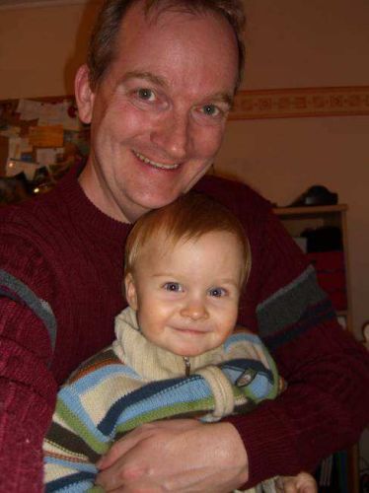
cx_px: 184
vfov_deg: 49.0
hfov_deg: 37.7
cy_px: 246
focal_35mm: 38
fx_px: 541
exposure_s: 1/60
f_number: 2.8
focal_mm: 7.9
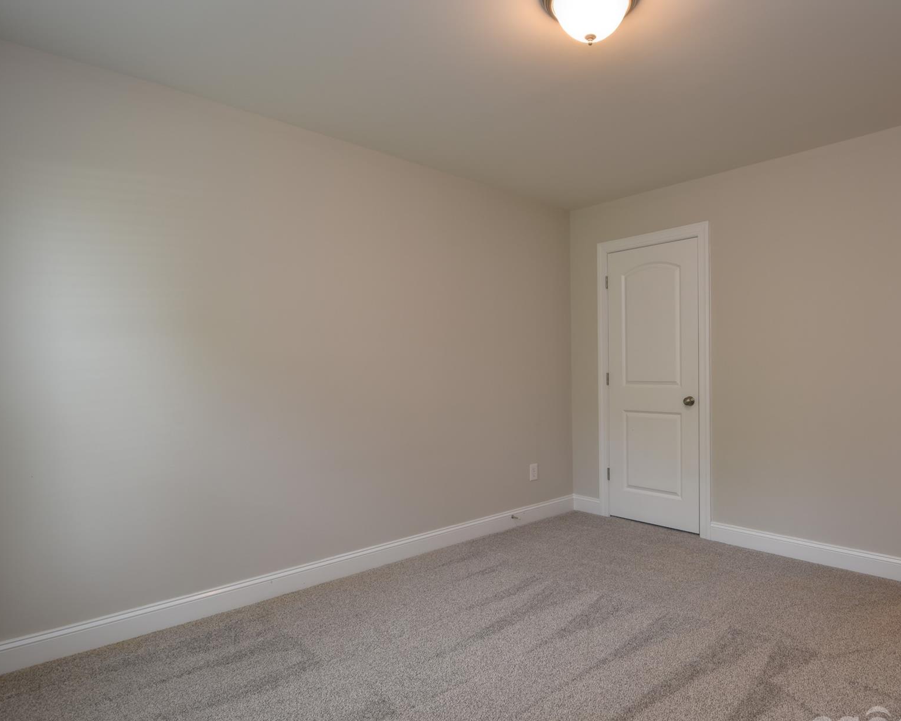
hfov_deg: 77.7
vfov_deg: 66.4
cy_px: 381
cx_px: 540
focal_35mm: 21
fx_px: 550
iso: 100
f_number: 5
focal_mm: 11
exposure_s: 1/6
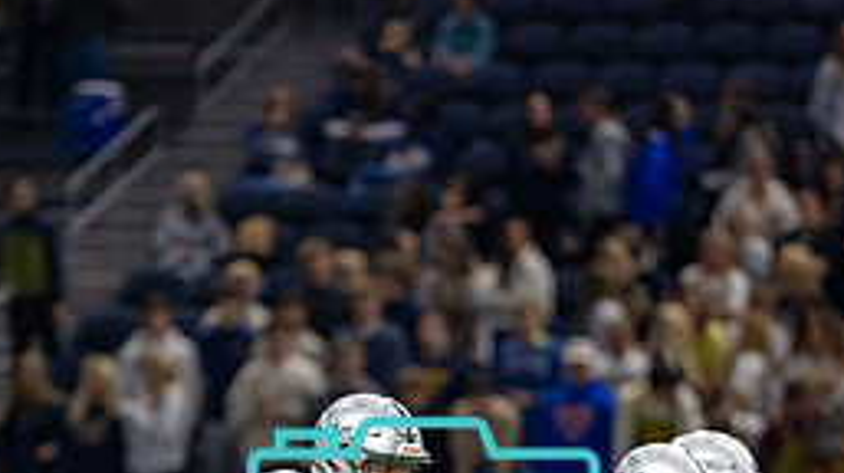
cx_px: 322
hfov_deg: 4.3
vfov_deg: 2.4
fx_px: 11336
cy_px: 575
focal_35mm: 507
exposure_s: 1/1000
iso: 2000
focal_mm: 200
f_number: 2.8
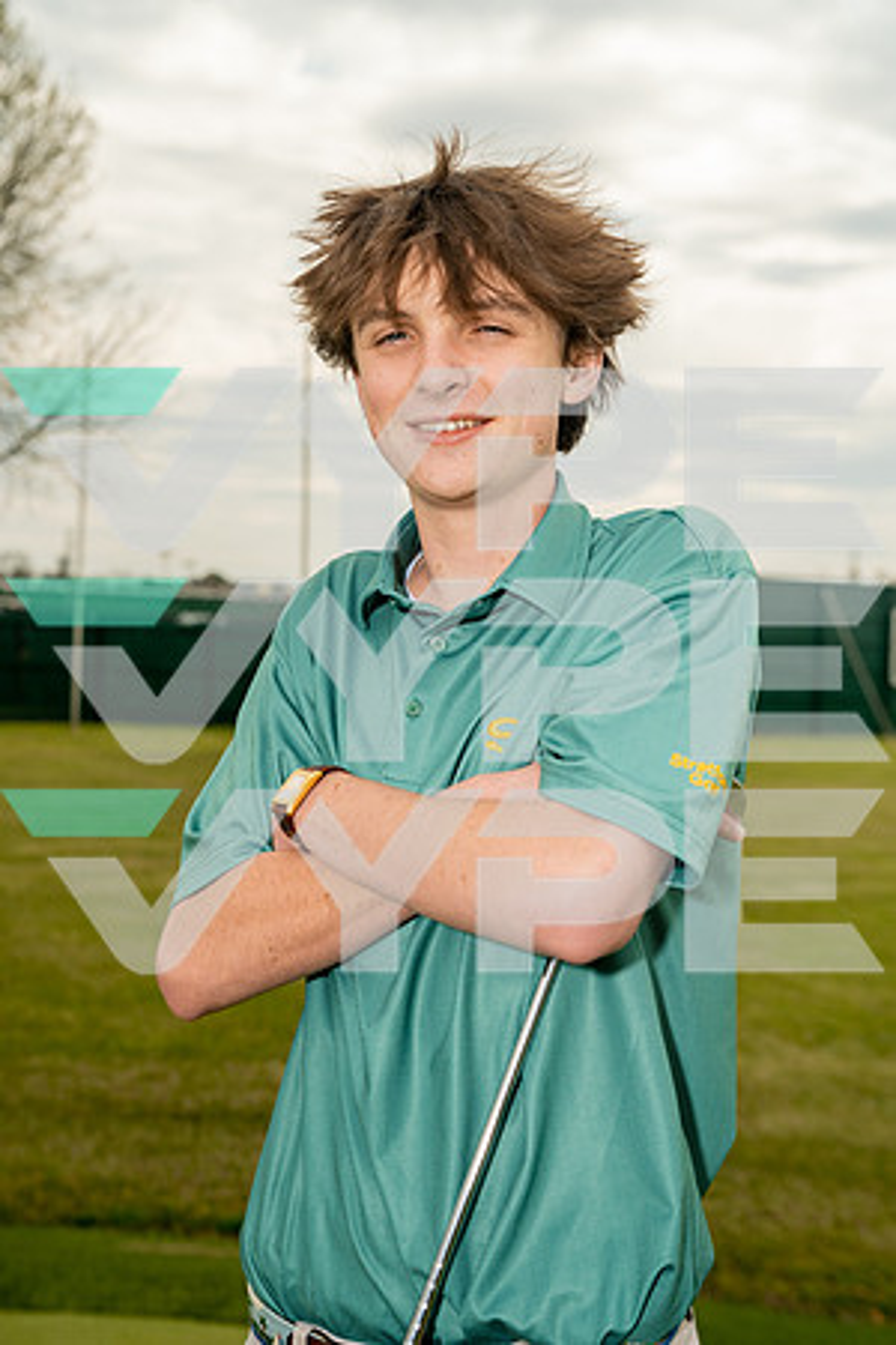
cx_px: 448
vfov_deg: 41.1
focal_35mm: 48
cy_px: 672
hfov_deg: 28.1
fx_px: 1792
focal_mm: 48
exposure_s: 1/250
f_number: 4.5
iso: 250
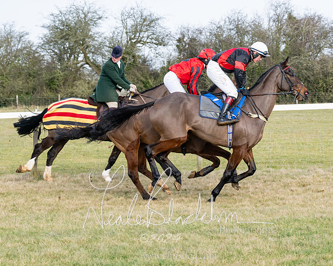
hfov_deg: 12.9
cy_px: 153
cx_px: 233
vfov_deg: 10.3
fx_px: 1475
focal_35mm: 150
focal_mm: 74
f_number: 5
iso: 400
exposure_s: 1/1000
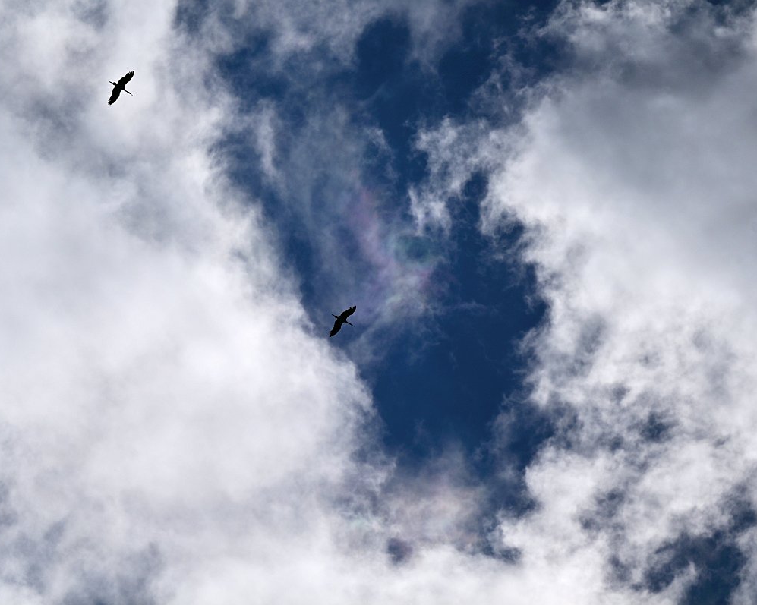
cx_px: 351
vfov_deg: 3.4
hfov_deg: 4.3
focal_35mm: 452
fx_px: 10124
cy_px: 303
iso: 64
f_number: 5.6
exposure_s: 1/6400
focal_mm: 400
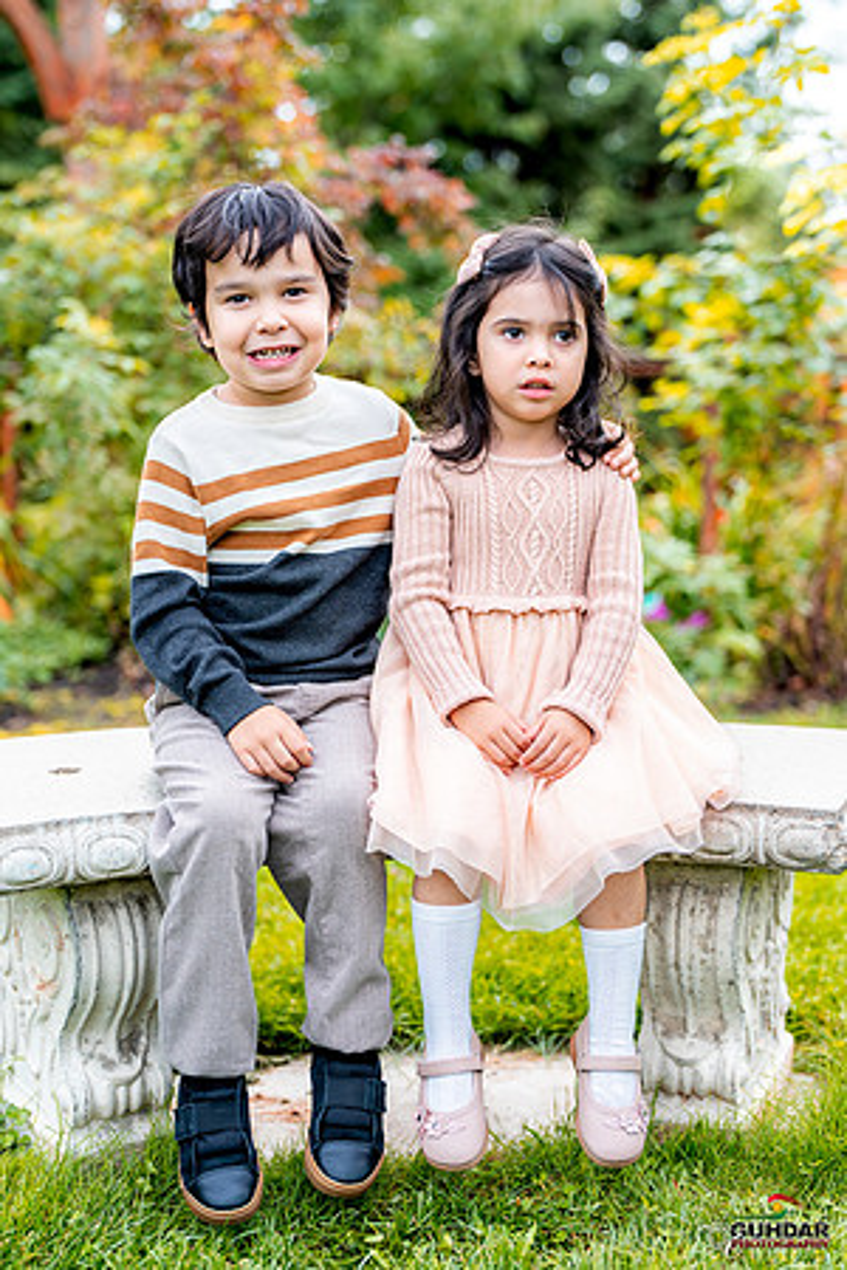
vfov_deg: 39.6
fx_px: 1764
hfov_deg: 27.0
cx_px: 424
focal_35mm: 50
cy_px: 635
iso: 200
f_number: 2
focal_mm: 50
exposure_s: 1/800
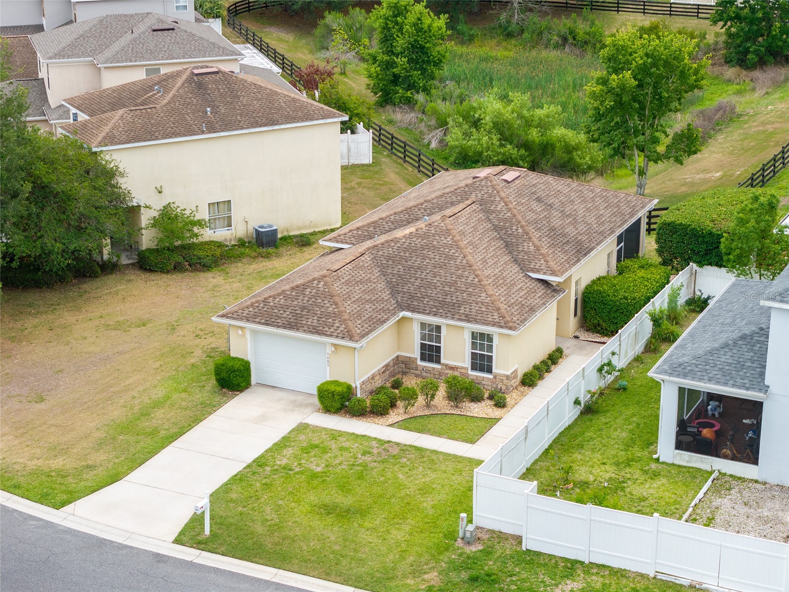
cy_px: 296
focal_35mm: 70
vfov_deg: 21.0
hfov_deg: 27.8
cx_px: 394
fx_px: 1596
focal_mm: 19.35
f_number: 2.8
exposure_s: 1/240
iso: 100
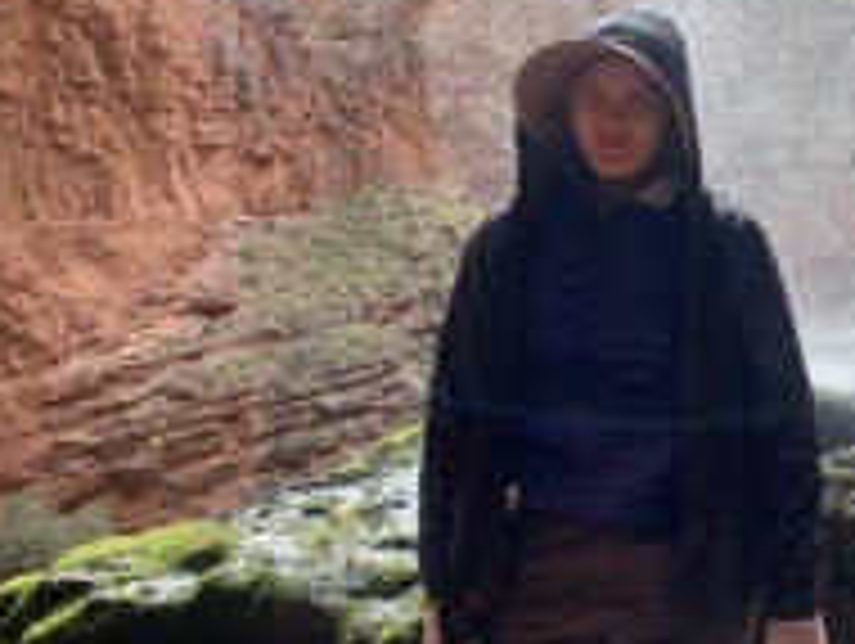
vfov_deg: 29.1
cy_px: 261
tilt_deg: +2.1
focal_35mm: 50
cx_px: 774
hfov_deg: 35.8
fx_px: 1237
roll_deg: -0.2
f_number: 1.8
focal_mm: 4.25
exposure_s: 1/488
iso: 25
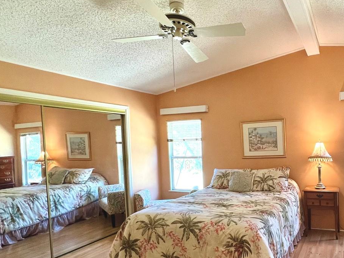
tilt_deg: -2.5
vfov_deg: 58.5
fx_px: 229
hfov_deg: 68.8
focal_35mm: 23
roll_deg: +2.0
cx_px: 261
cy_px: 152
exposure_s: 1/60
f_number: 1.8
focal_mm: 1.57
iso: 200
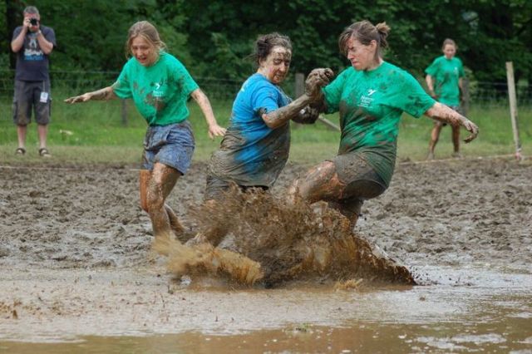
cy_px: 177
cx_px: 266
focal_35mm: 168
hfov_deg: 12.2
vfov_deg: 8.2
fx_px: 2481
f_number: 5.6
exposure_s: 1/500
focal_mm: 112
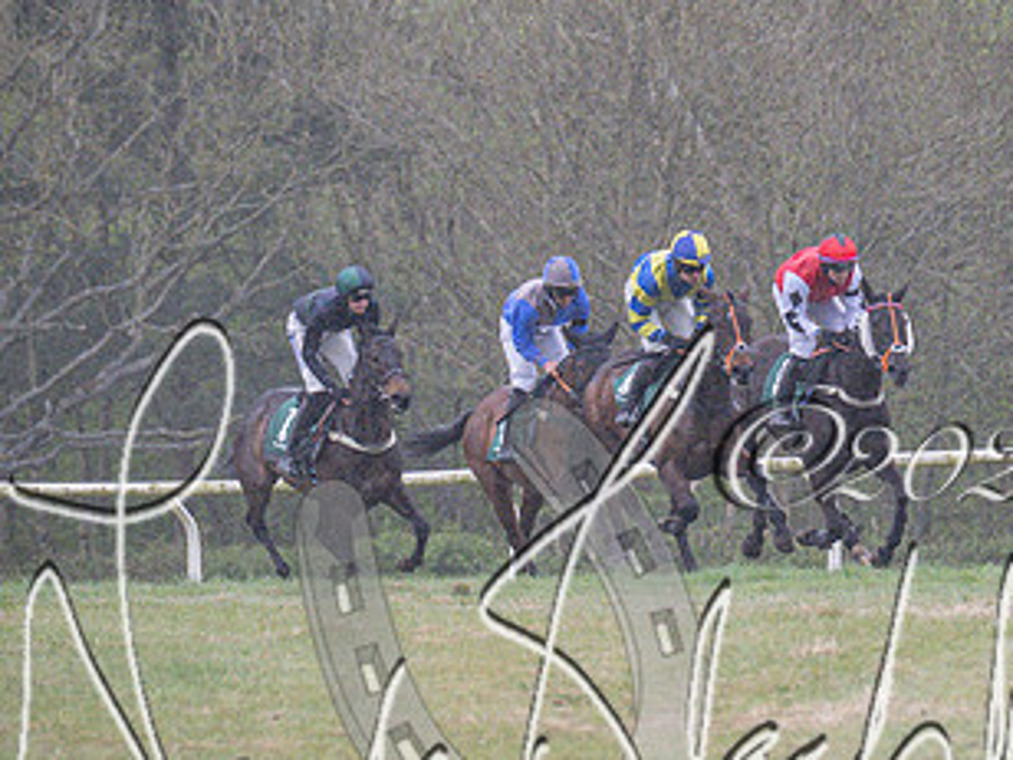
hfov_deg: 2.5
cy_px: 346
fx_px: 22972
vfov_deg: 1.9
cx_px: 757
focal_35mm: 785
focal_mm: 200
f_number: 4
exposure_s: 1/1000
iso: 1600
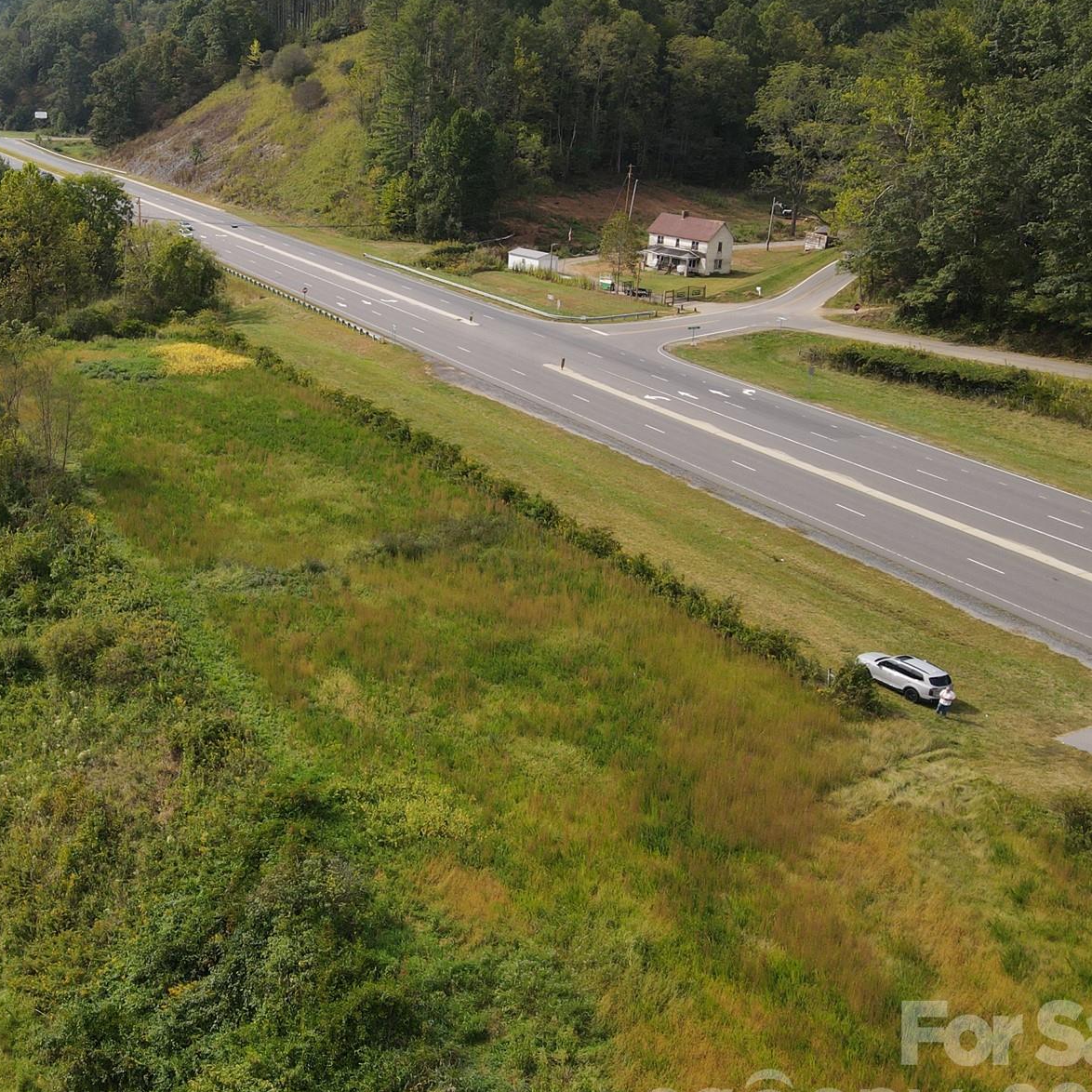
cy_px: 469
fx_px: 1321
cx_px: 246
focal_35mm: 37
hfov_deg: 43.2
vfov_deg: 44.8
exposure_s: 1/500
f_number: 2.8
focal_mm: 4.5
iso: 100
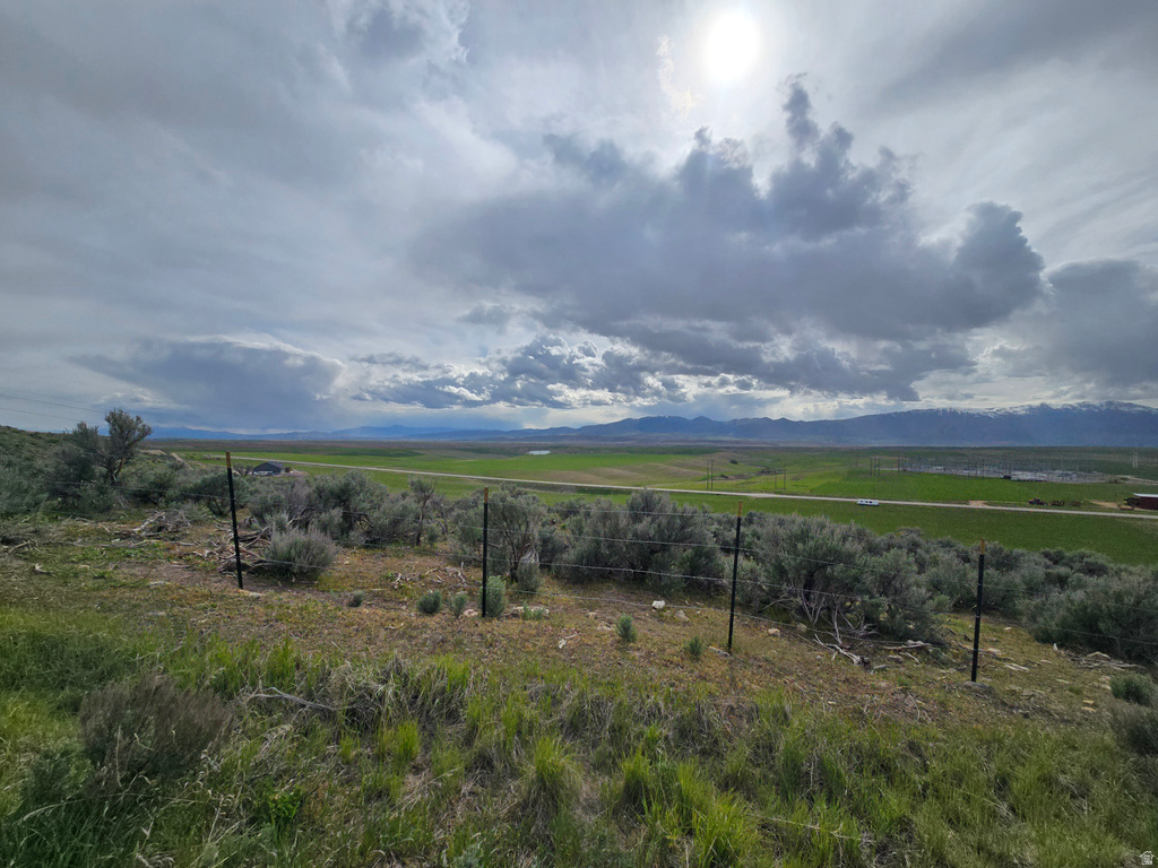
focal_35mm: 13
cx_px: 579
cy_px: 434
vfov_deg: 89.9
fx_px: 435
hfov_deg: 106.2
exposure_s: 1/5523
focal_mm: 2.2
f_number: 2.2
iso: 50
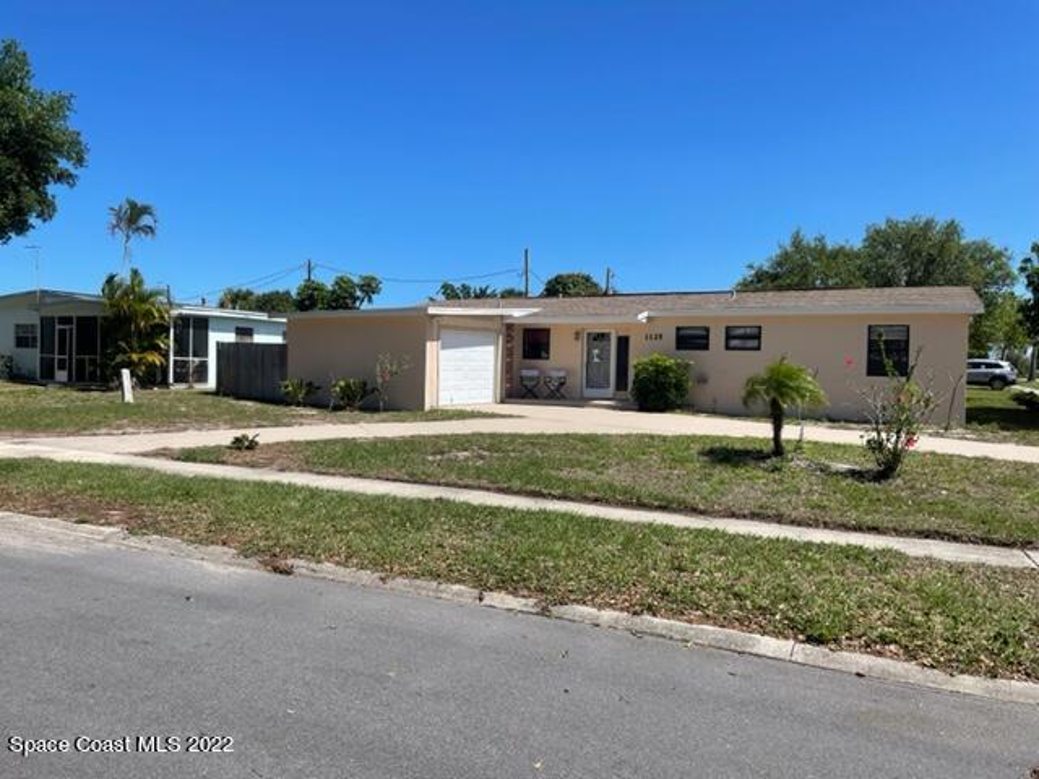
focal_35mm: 26
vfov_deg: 53.1
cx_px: 520
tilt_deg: -1.5
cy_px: 390
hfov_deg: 67.3
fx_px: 780
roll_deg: -0.7
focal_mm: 4.2
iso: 32
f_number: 1.6
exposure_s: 1/3509
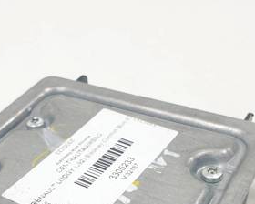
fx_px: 438
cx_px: 117
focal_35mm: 58
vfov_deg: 24.7
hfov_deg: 32.5
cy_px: 217
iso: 50
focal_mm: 4.3
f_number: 2.4
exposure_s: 1/275
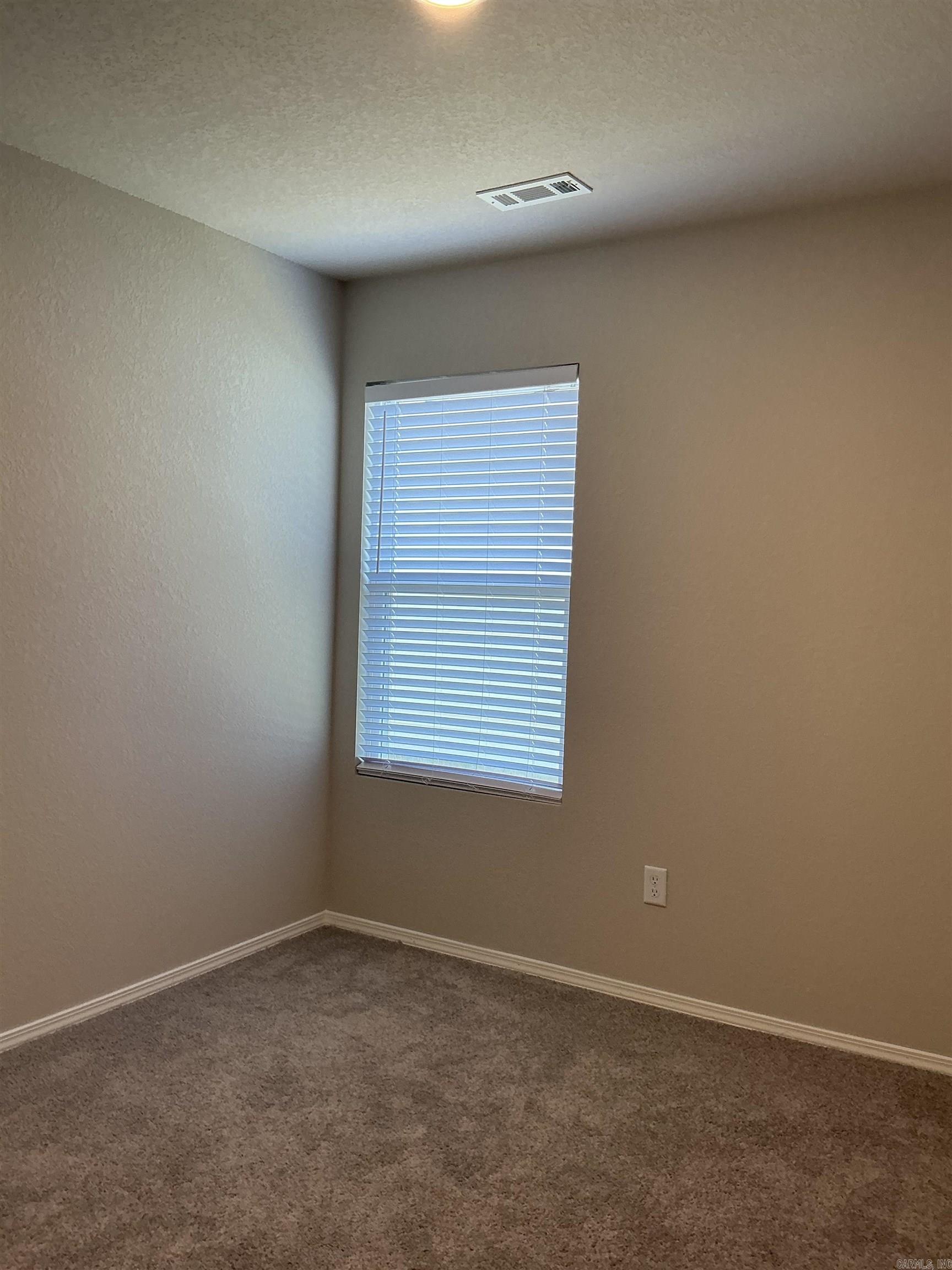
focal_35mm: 28
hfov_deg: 49.7
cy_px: 635
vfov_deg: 63.4
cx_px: 476
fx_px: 1027
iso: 40
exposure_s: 1/60
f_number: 1.8
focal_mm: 3
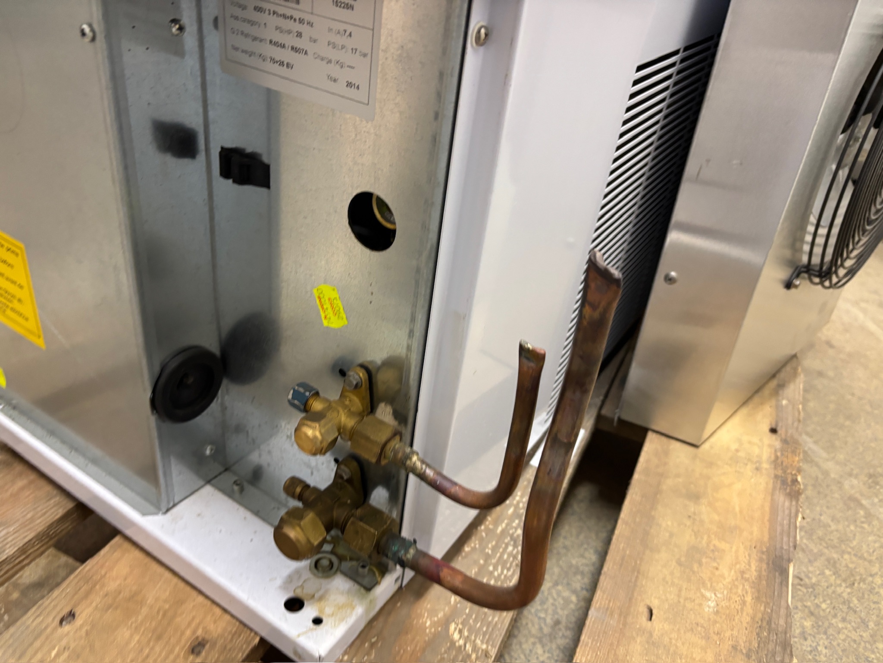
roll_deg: -4.7
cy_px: 332
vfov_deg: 53.1
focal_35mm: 26
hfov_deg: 67.3
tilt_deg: -33.8
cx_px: 442
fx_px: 663
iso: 250
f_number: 1.6
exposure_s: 1/50
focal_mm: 5.96
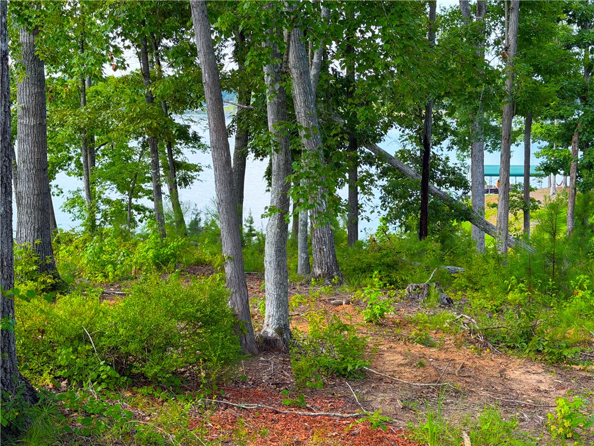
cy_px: 223
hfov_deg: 39.7
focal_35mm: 48
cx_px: 297
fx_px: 824
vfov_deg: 30.3
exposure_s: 1/652
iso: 64
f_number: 1.78
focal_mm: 6.76
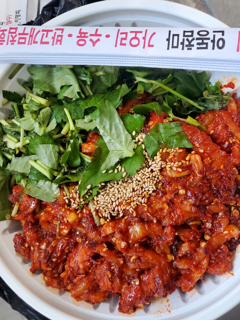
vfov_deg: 67.3
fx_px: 240
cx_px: 120
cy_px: 160
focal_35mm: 26
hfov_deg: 53.1
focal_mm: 4.25
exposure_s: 1/120
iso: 250
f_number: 1.8
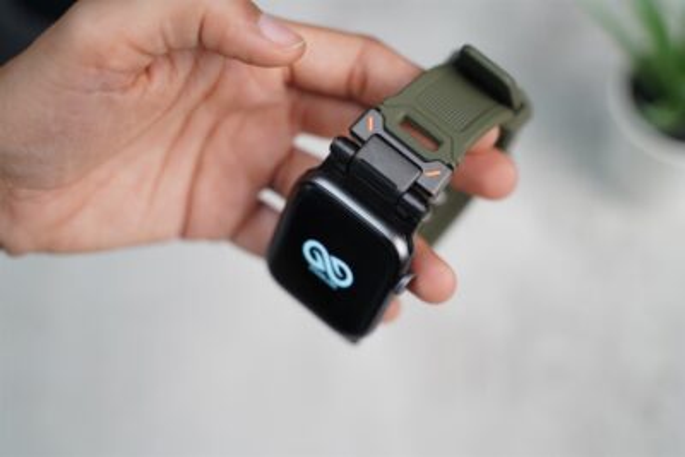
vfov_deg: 24.6
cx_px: 342
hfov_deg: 36.2
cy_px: 228
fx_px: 1047
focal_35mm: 55
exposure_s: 1/60
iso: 500
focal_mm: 55
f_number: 2.8
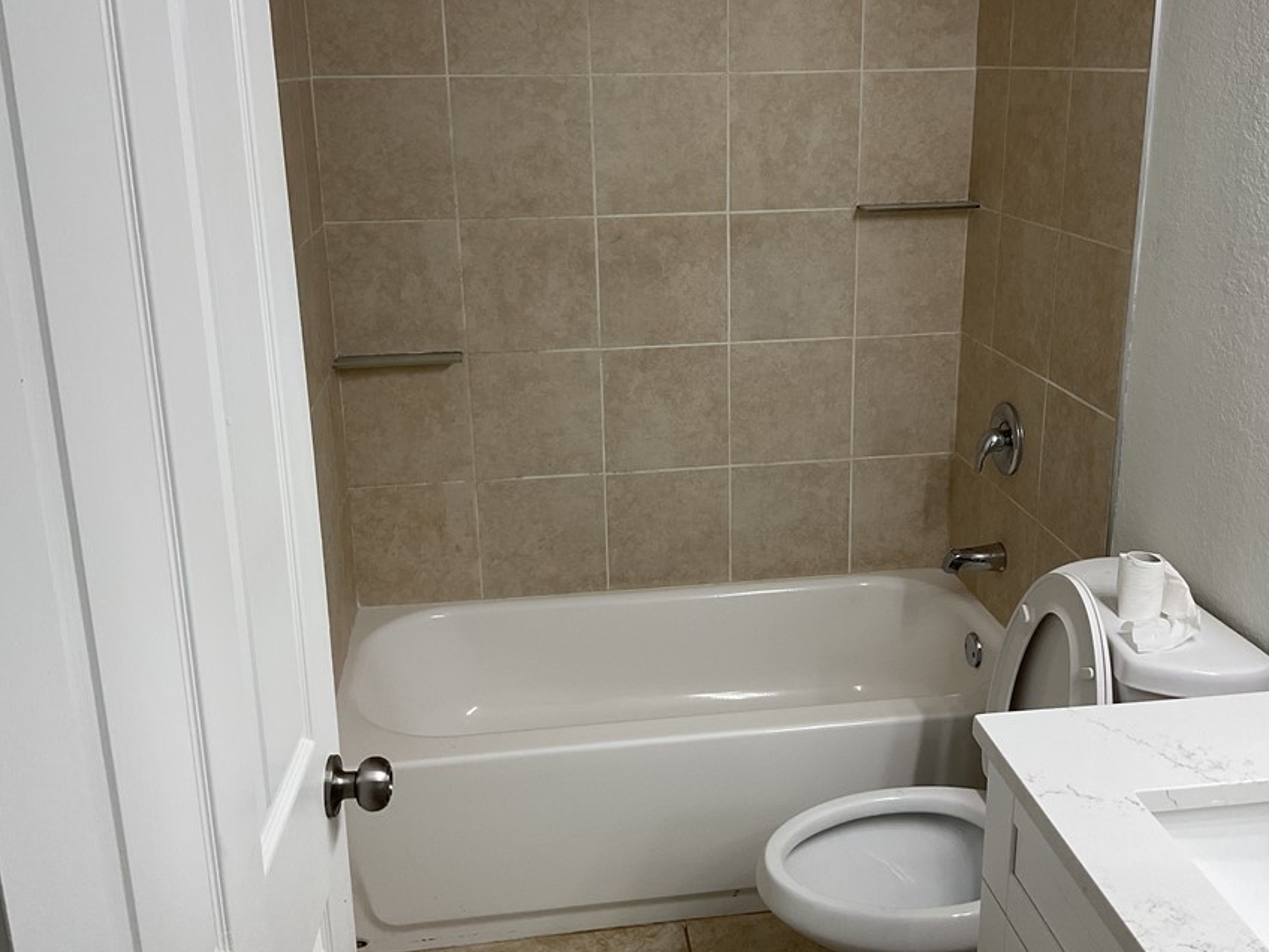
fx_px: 1283
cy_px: 425
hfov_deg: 52.5
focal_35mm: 35
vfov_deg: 40.6
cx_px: 705
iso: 50
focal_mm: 3
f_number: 1.8
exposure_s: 1/120
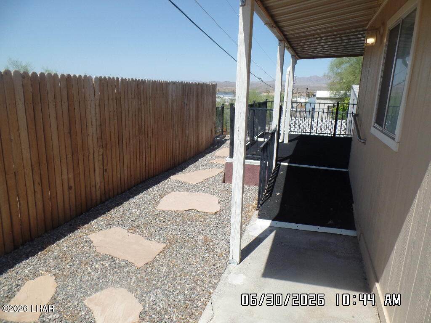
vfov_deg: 58.9
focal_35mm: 23
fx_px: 286
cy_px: 162
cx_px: 216
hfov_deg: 73.9
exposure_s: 1/1000
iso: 80
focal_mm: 4.1
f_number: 3.5
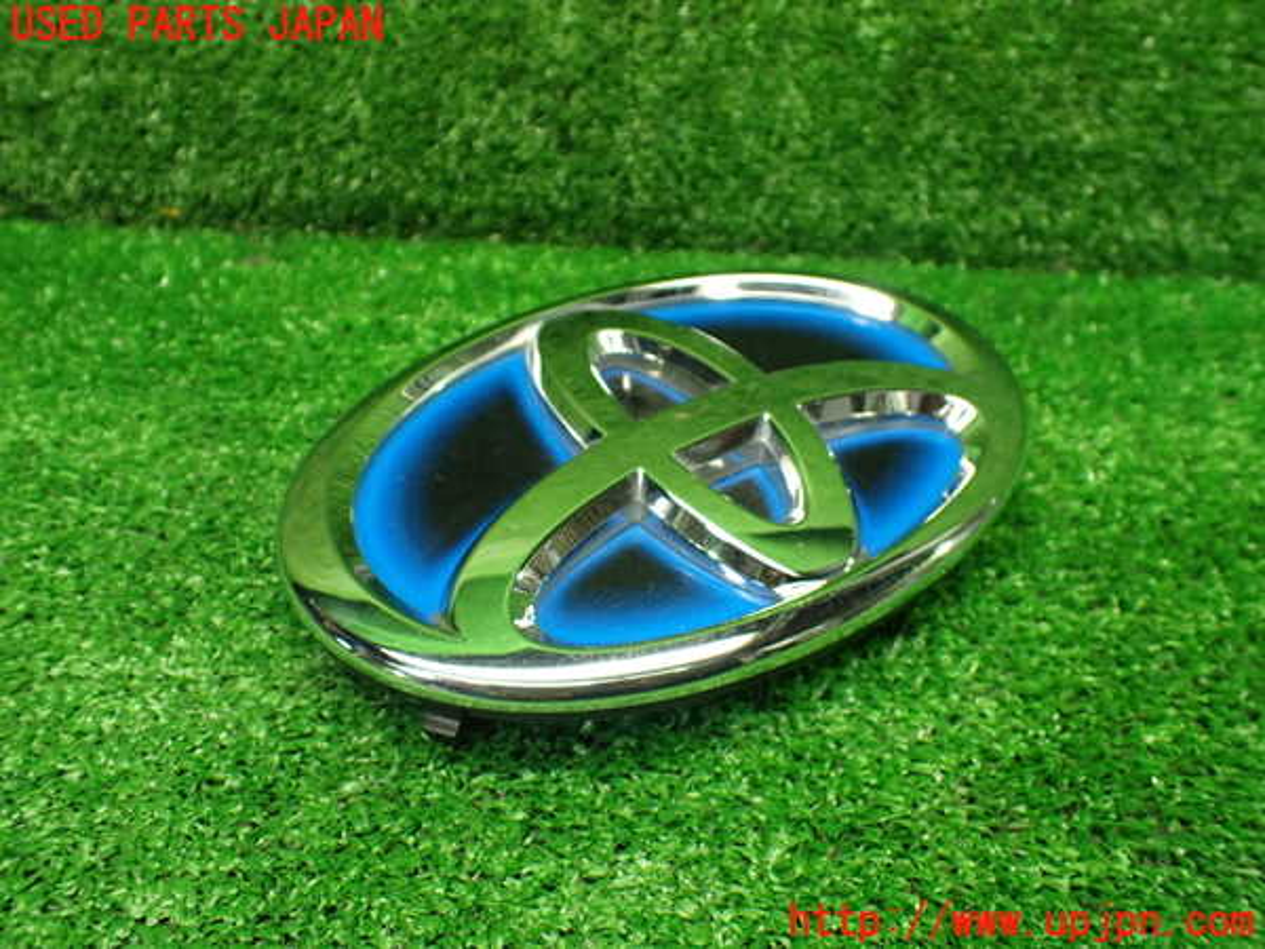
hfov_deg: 60.0
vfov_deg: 46.8
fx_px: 1096
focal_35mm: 30
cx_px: 632
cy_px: 474
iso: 800
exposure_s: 1/100
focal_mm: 5.4
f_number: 2.3
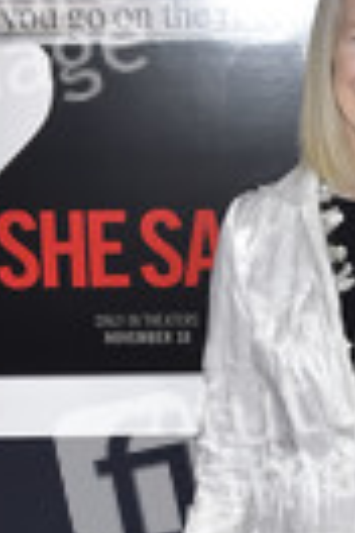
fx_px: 1790
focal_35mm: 121
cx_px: 381
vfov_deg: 16.2
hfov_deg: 11.2
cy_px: 654
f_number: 6.3
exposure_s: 1/200
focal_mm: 40
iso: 500
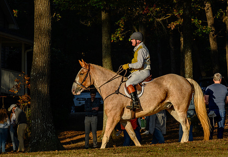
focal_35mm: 325
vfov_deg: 4.3
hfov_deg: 6.3
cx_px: 128
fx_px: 2078
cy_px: 85
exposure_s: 1/800
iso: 200
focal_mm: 170
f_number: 8
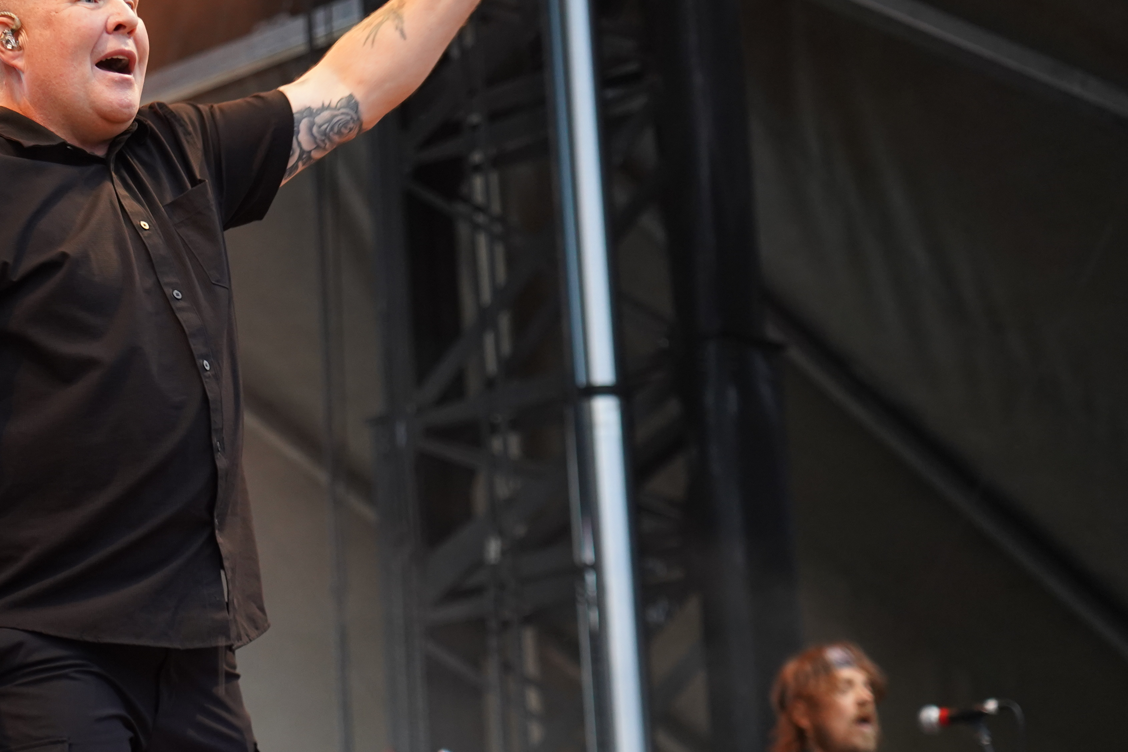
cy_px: 262
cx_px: 156
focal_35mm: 135
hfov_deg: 15.1
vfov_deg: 10.2
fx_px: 4230
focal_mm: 76
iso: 1600
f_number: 4
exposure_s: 1/160
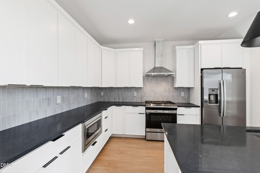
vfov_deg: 77.3
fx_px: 108
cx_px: 130
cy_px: 86
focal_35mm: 15
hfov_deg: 100.4
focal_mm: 10
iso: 100
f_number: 8
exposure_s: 1/6
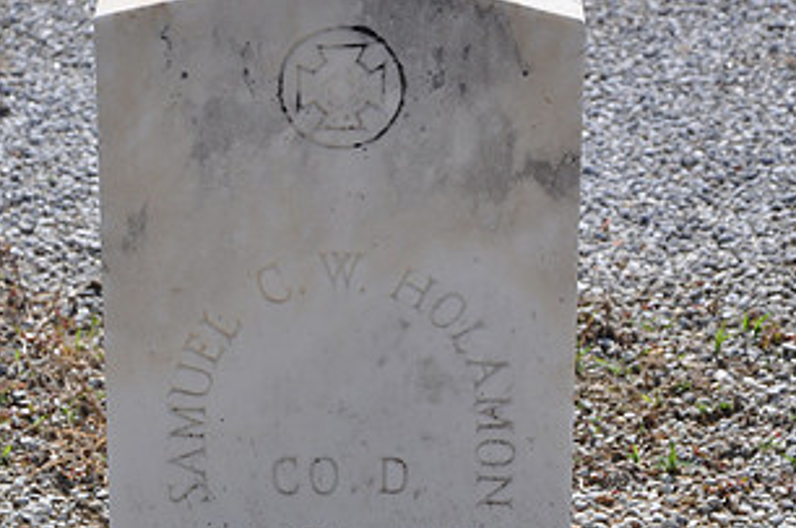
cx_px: 354
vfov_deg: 7.8
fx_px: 3885
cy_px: 417
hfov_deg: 11.7
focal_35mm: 176
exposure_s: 1/500
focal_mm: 62
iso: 220
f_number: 5.6
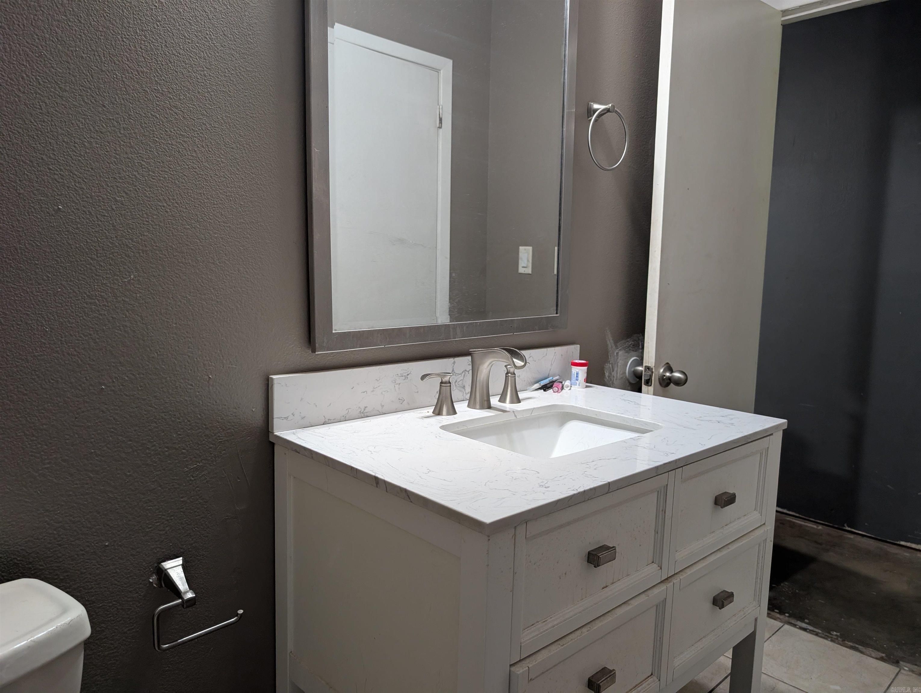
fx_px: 639
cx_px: 460
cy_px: 346
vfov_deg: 56.9
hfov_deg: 71.5
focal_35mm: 24
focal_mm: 6.9
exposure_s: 1/40
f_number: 1.68
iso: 334
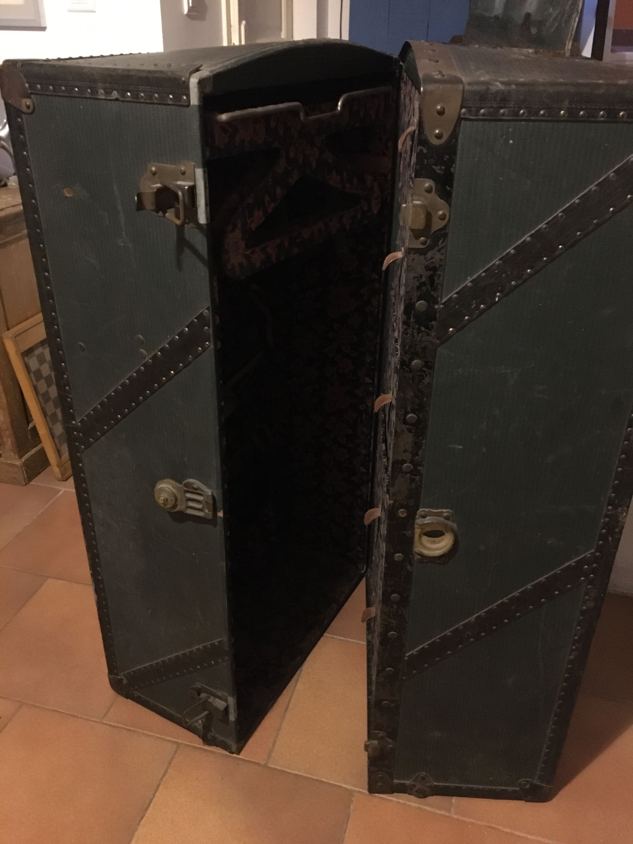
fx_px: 707
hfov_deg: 48.2
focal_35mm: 29
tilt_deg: -28.4
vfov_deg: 61.7
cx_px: 316
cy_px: 422
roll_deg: -1.9
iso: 800
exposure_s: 1/17
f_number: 2.2
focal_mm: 4.15
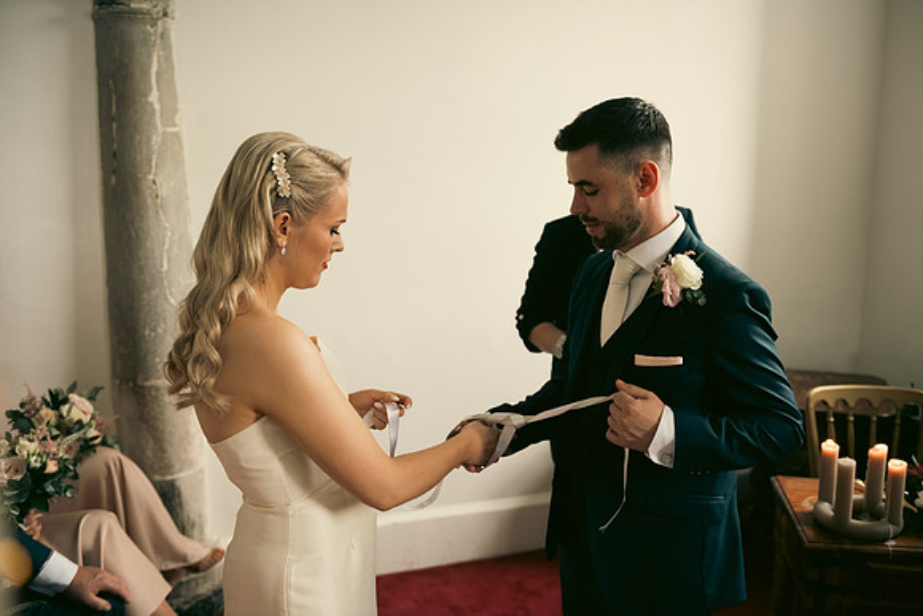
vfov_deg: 38.9
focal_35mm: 34
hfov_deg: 55.8
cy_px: 308
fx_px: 872
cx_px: 462
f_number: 3.5
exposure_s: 1/160
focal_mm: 34
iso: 800
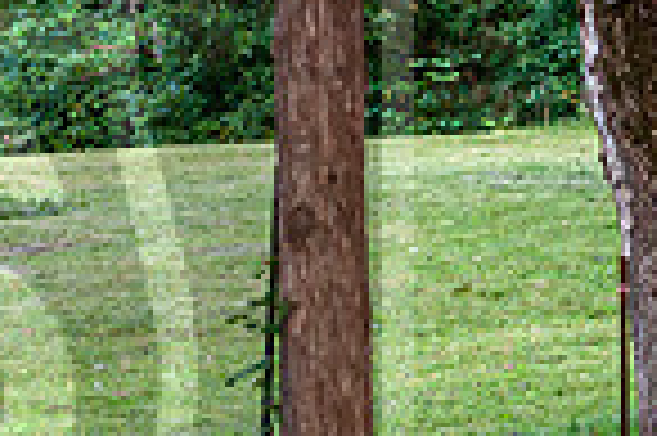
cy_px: 7
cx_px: -454
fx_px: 9333
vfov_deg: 2.7
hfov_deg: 4.0
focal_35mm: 512
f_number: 4.5
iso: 200
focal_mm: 86
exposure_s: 1/60
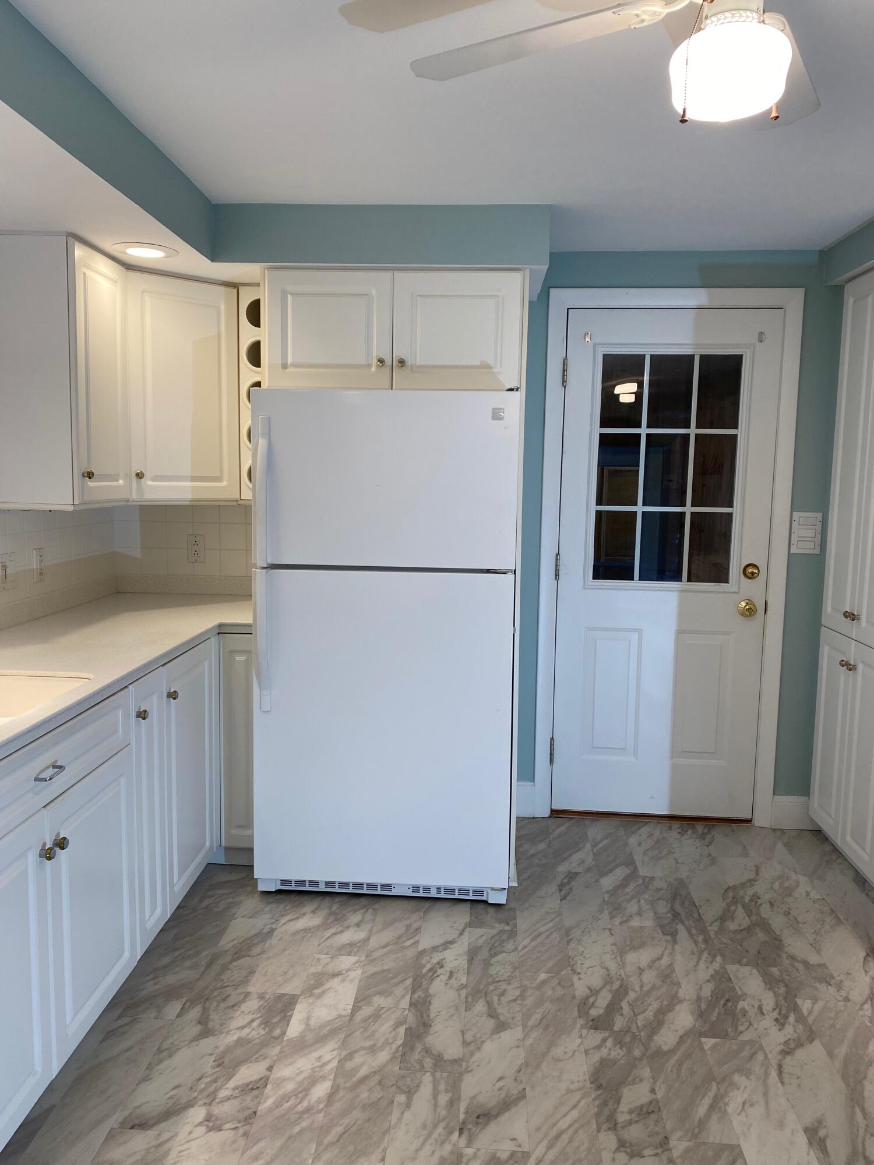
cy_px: 582
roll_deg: -0.7
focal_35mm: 26
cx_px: 437
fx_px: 875
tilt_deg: -6.1
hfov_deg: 53.1
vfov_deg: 67.3
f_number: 1.8
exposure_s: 1/120
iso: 80
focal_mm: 4.25
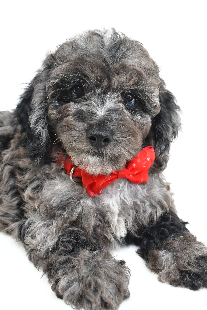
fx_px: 362
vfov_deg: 46.4
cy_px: 155
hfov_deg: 31.9
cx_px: 104
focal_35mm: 42
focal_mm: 28
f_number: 10
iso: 4000
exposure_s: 1/320
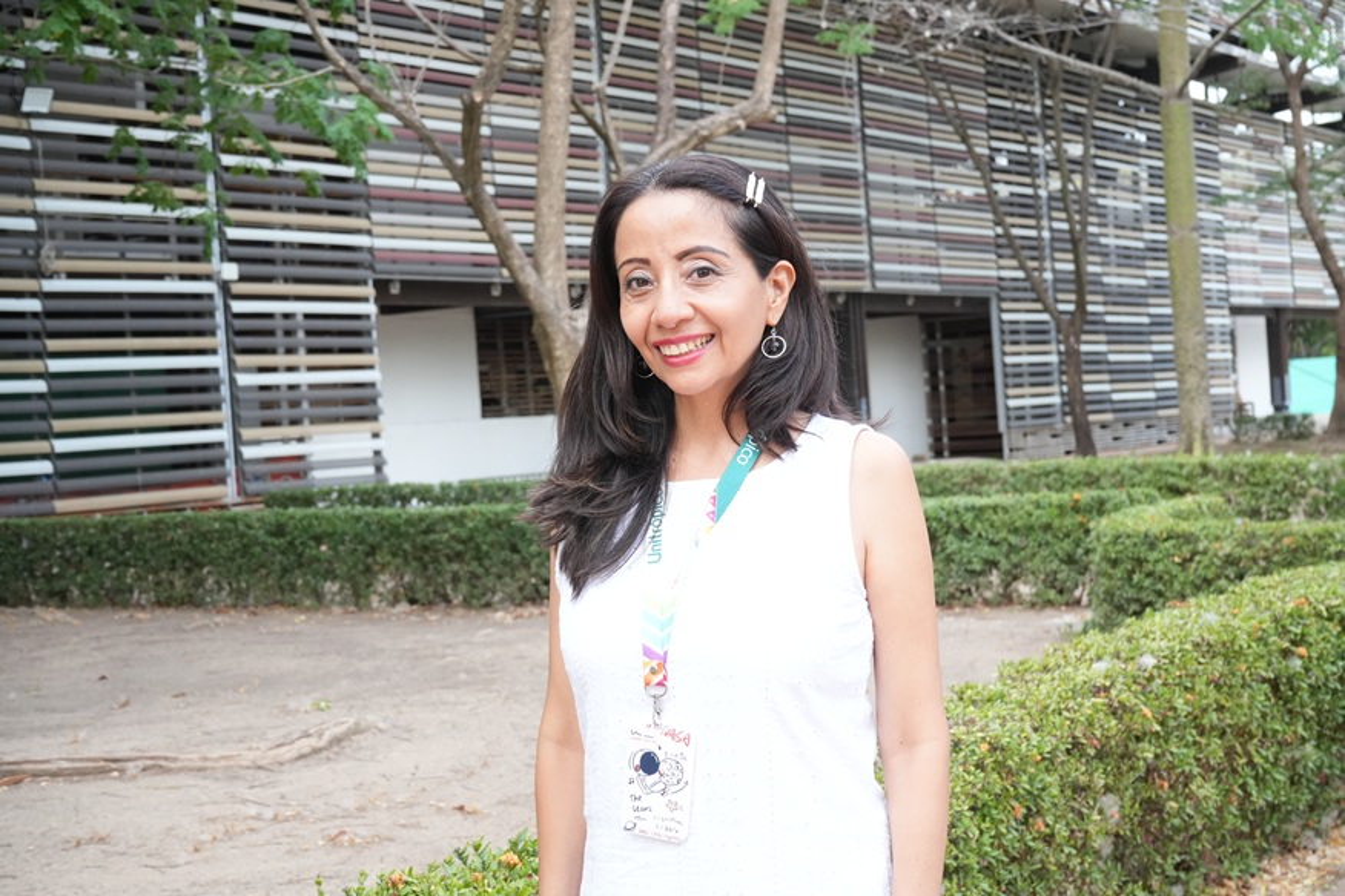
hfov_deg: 35.6
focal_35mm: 56
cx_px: 672
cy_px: 448
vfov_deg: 24.2
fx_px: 2092
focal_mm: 56
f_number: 10
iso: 3200
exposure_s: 1/160
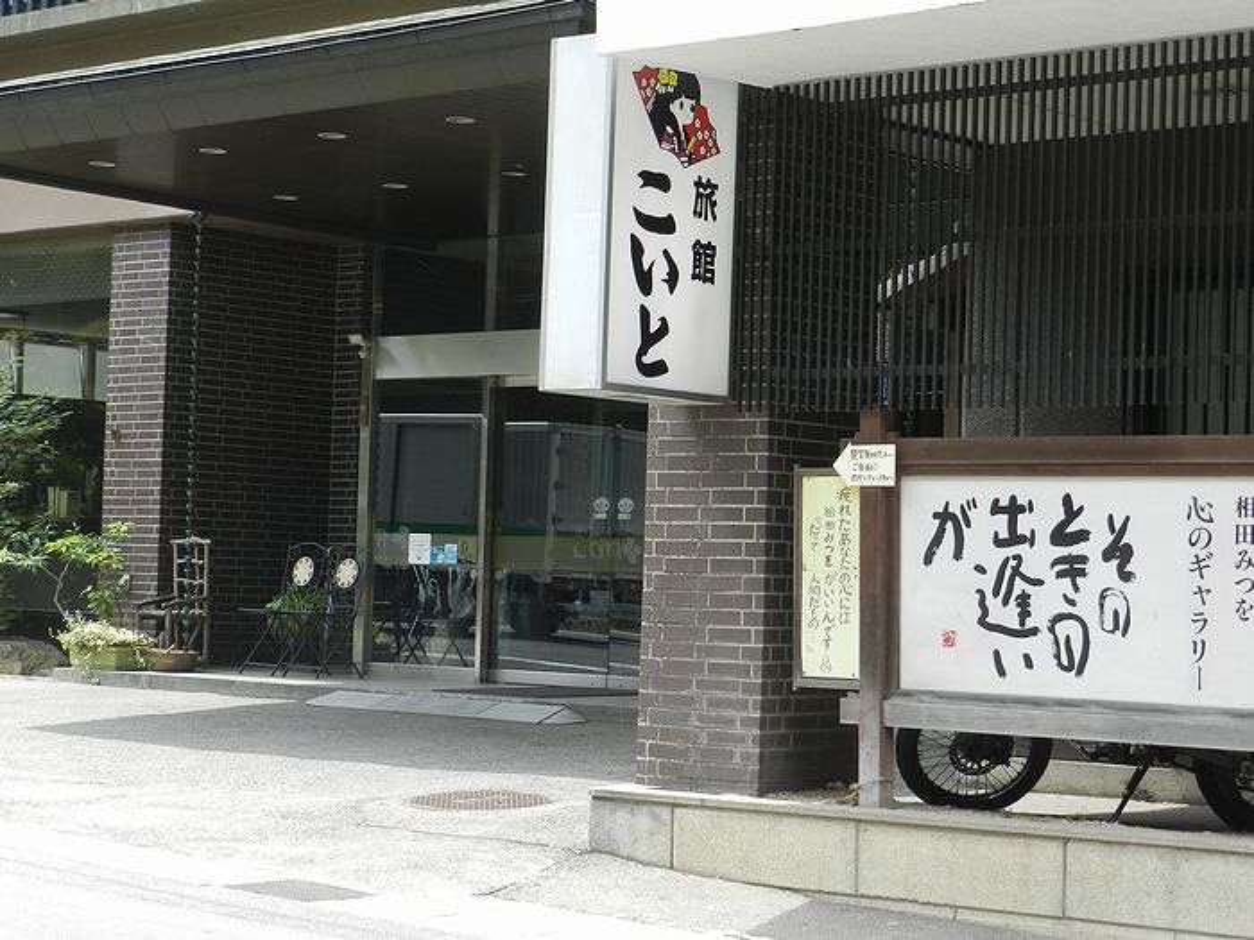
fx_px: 2753
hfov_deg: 25.7
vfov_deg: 19.4
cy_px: 470
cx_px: 627
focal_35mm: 76
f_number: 4.8
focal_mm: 13.5
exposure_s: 1/200
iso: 160
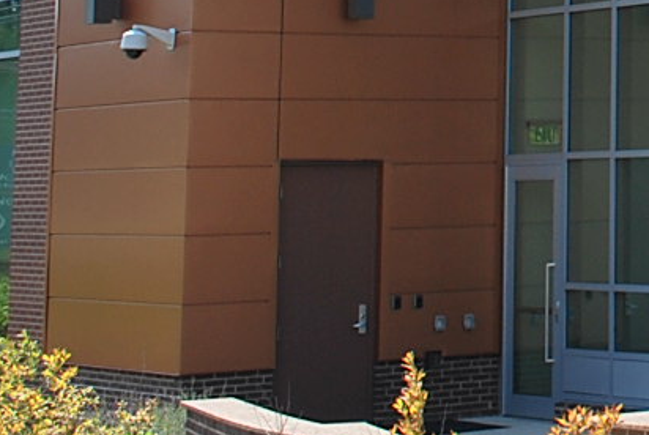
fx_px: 2546
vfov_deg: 9.4
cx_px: 1293
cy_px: -312
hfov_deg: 12.7
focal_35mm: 141
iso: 100
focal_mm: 20
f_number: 8
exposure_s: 1/250
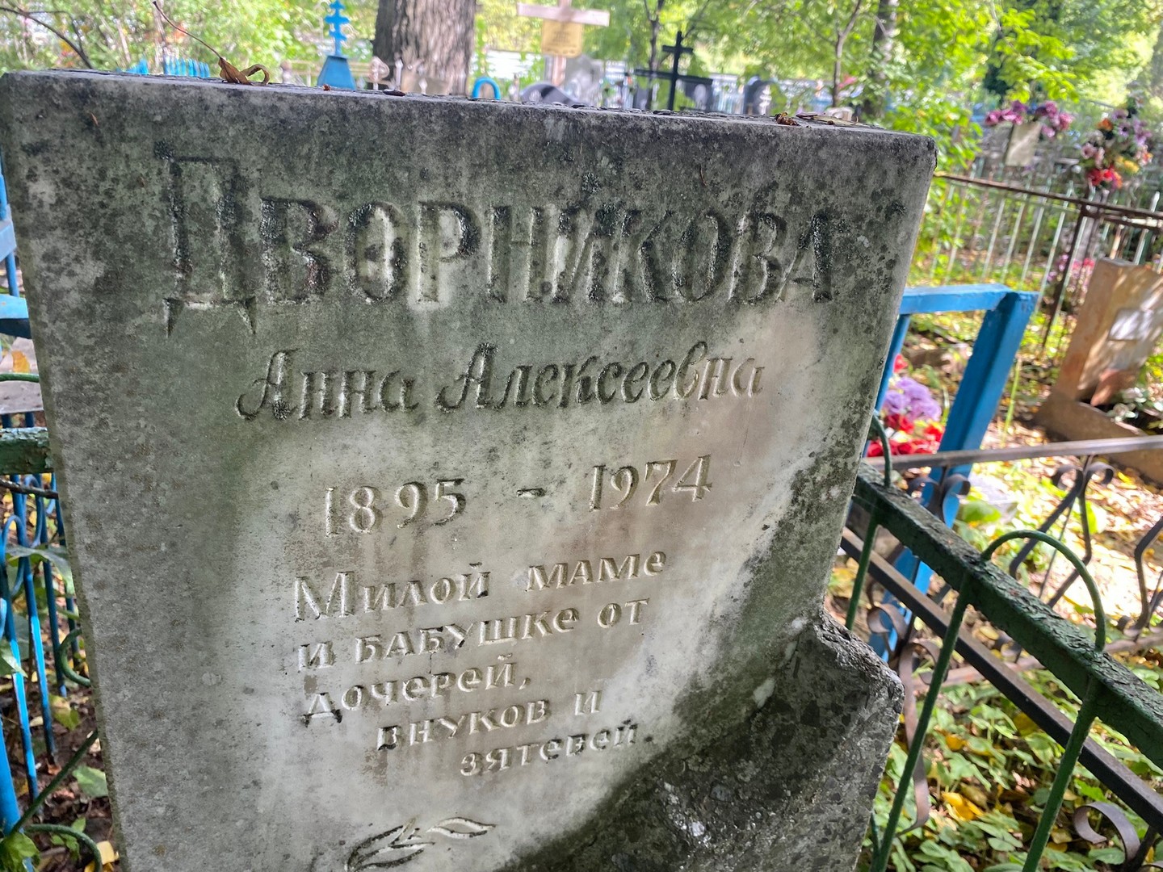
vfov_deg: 53.1
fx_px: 874
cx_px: 582
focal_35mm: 26
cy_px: 436
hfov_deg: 67.3
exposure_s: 1/121
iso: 80
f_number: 1.8
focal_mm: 4.25
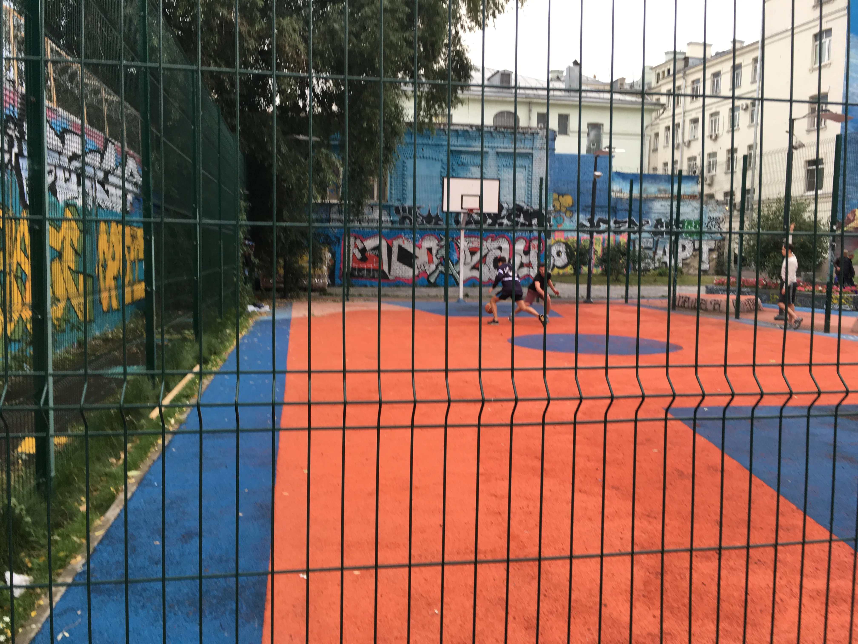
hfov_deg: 61.7
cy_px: 322
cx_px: 429
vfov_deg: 48.2
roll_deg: -0.6
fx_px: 719
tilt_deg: -7.7
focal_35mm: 29
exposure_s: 1/100
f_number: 2.2
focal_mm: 4.15
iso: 40
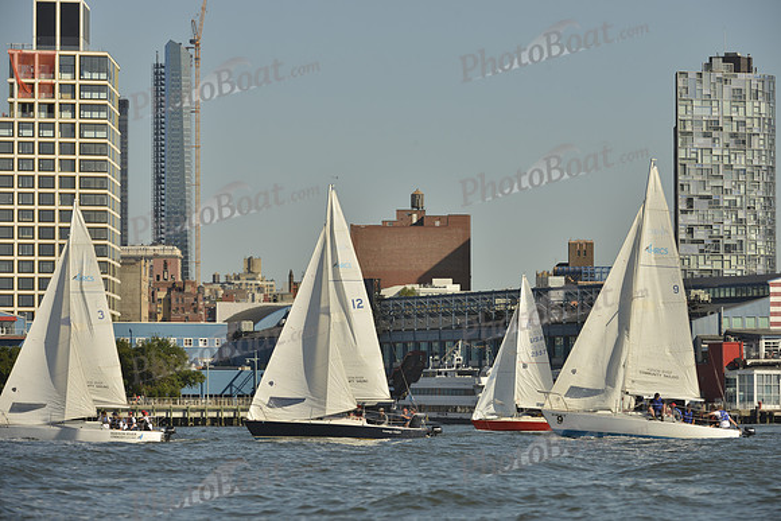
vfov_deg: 6.9
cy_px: 260
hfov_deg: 10.3
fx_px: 4340
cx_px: 390
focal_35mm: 200
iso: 200
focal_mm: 200
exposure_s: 1/1000
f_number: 7.1
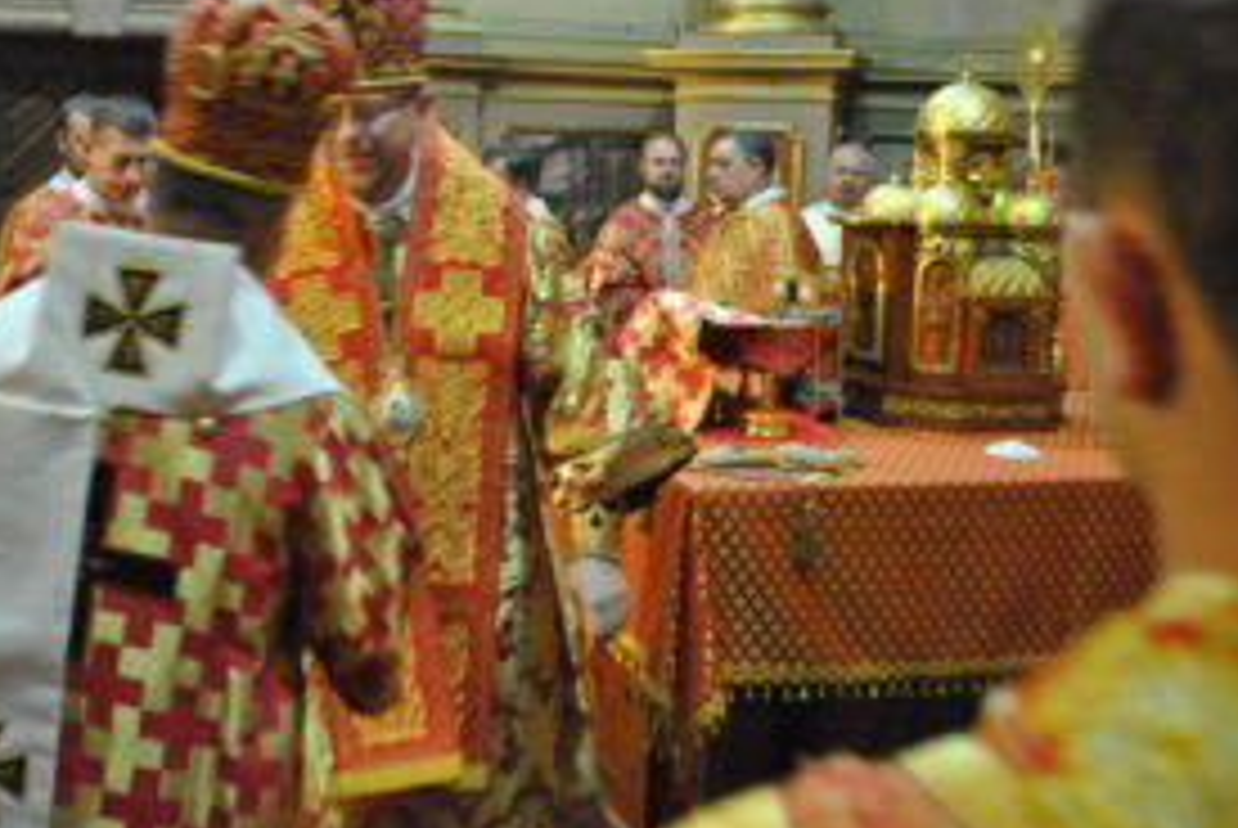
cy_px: 328
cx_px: 374
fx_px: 1652
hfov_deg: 40.4
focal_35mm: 48
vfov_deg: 28.1
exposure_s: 1/25
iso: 1600
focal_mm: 22
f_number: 3.8
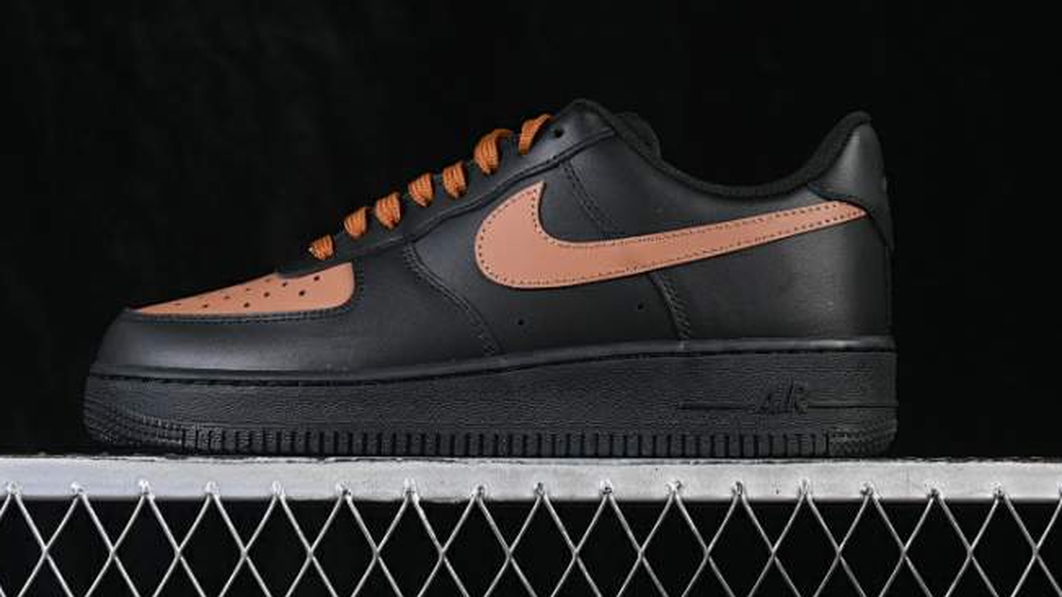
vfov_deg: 13.7
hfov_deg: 24.2
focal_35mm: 88
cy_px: 212
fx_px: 2478
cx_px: 502
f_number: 6.3
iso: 160
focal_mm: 50
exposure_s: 1/60
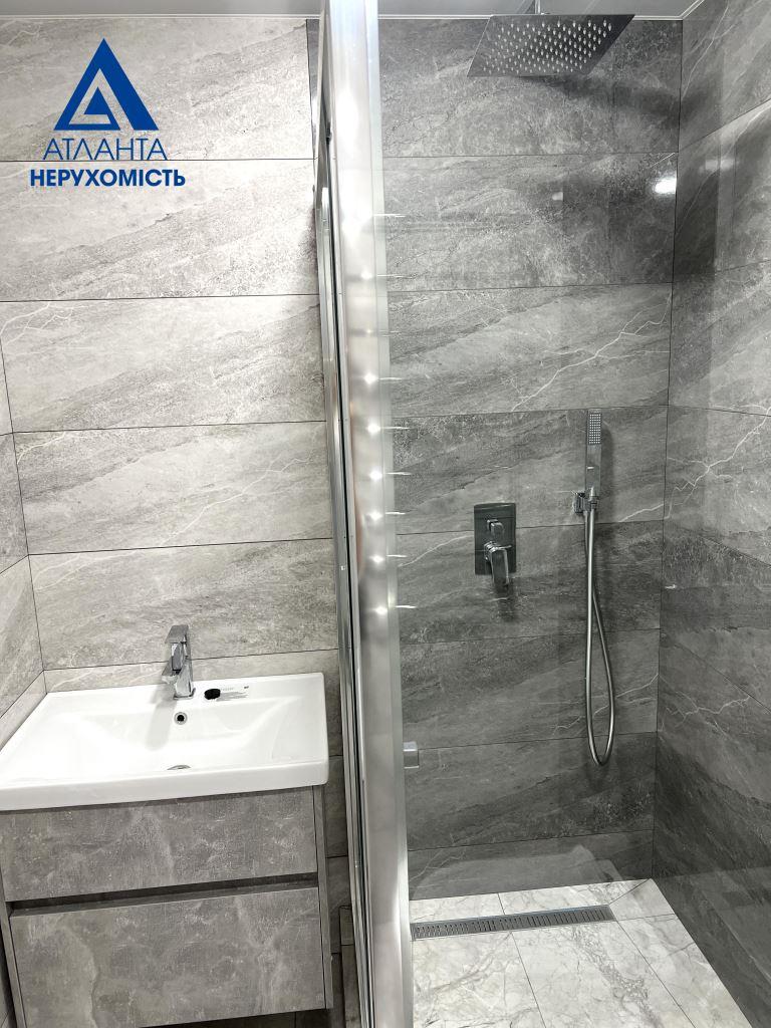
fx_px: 772
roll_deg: +2.4
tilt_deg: -11.3
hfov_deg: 53.1
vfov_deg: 67.3
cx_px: 386
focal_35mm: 26
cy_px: 514
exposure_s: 1/100
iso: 125
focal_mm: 5.7
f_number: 1.5
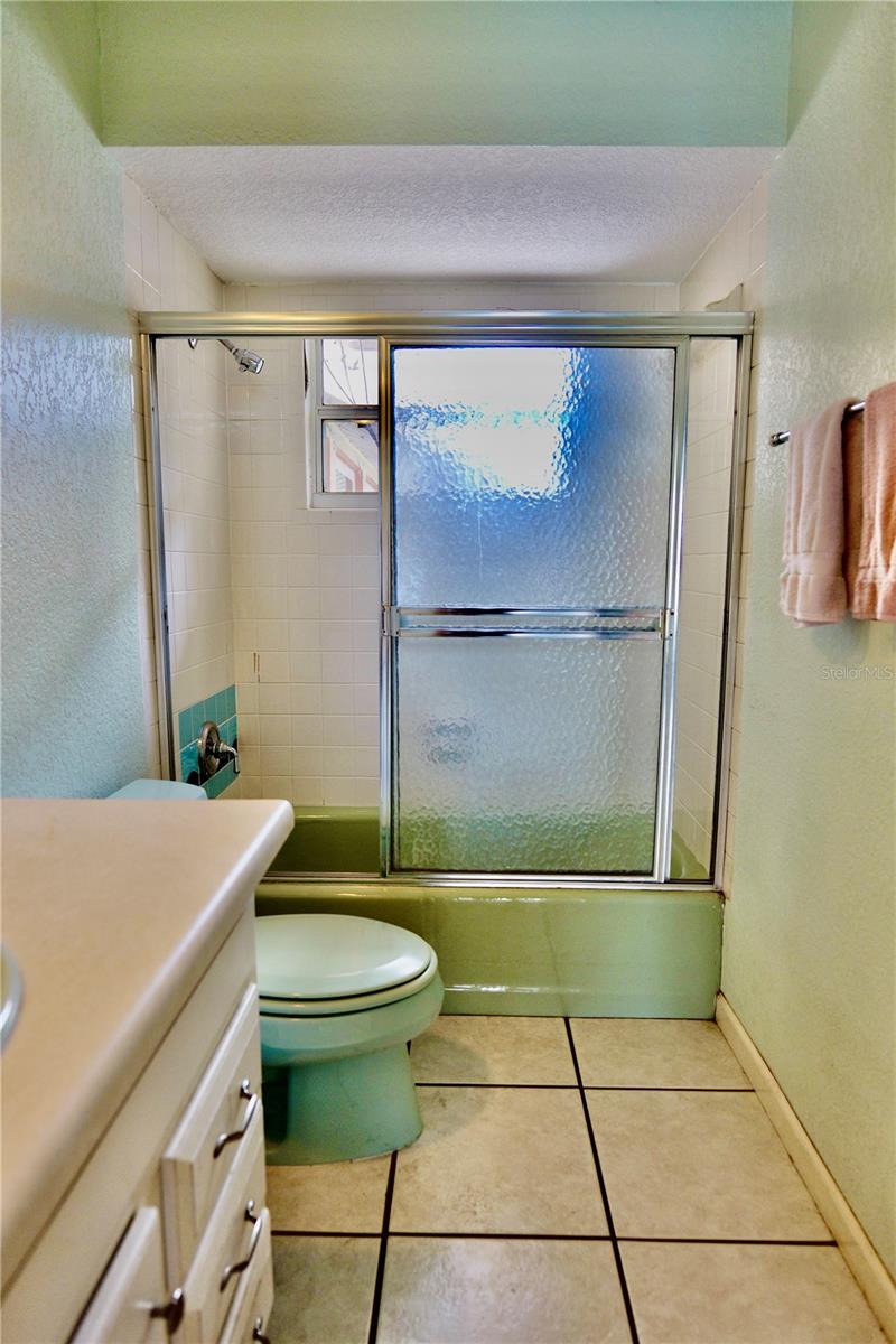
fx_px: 747
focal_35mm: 20
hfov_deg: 61.9
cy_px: 672
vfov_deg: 84.0
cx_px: 448
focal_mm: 20
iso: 800
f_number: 4
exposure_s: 1/160
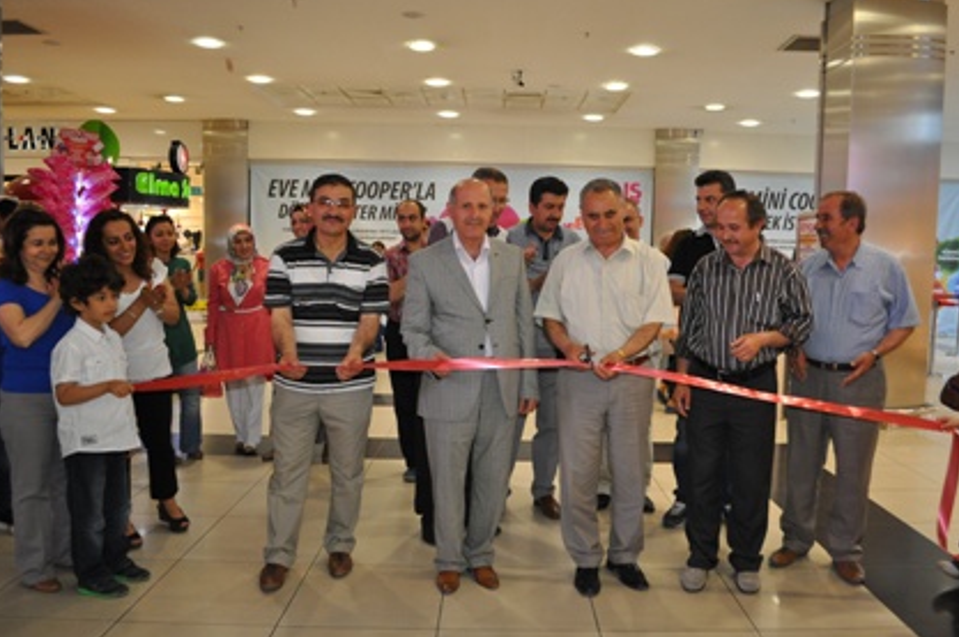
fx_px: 772
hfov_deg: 63.7
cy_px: 327
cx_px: 501
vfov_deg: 44.9
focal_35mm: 29
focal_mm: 18
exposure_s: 1/60
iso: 800
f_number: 3.5
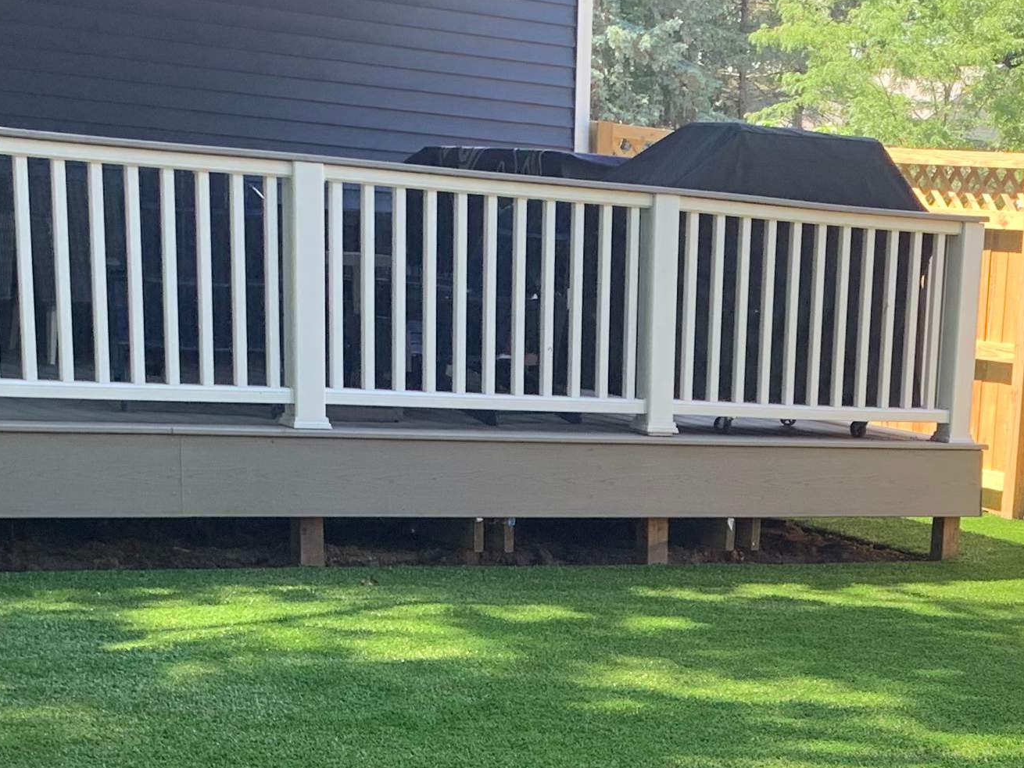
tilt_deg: -19.2
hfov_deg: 23.4
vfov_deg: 17.0
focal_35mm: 80
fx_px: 2367
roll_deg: -4.5
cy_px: 1091
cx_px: 1016
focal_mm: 4.25
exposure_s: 1/144
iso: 25
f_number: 1.8
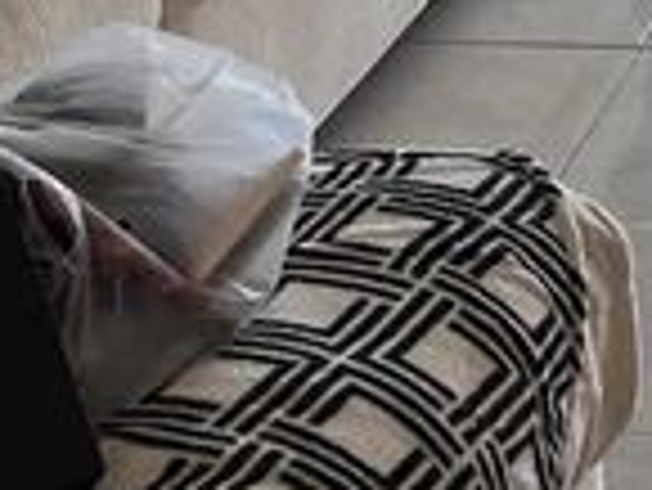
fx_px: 3450
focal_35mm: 183
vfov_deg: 7.6
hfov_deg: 10.5
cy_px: -620
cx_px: 953
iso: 50
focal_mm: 5.1
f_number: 1.6
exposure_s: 1/120
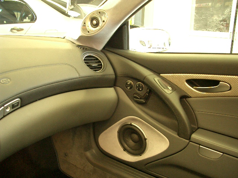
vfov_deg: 40.7
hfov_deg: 52.6
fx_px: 241
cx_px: 119
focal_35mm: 35
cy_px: 89
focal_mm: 5.8
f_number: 2.6
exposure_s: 1/10
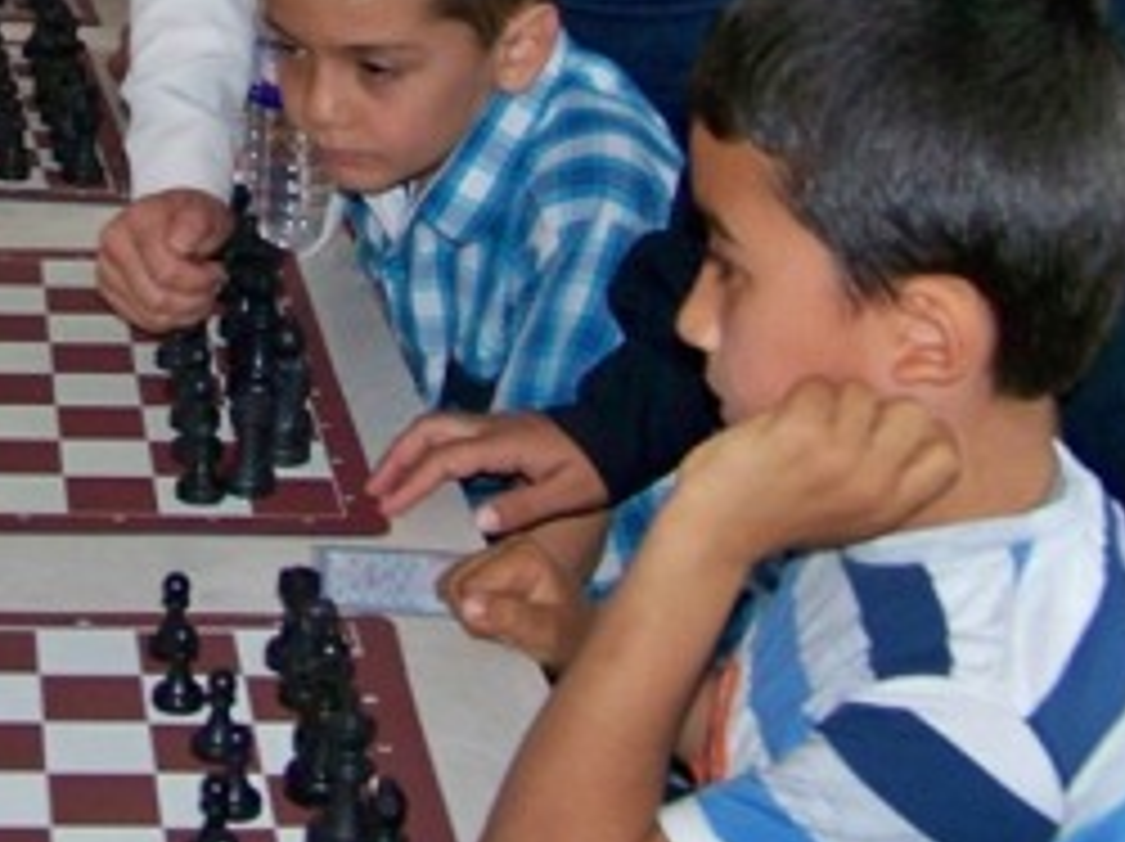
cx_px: 14
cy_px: -108
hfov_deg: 20.3
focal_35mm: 94
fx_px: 3052
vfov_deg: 15.3
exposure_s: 1/30
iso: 200
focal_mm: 5.85
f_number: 2.8
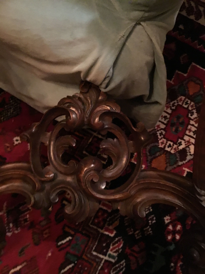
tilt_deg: -77.9
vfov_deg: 58.4
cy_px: 137
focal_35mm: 31
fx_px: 245
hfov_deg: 45.4
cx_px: 102
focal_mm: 3.3
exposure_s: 1/17
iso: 800
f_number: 2.4
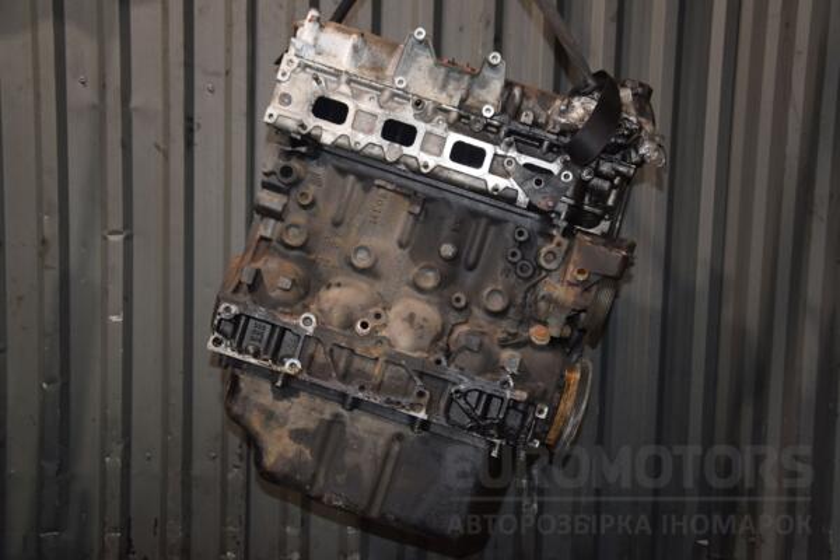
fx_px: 1050
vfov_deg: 29.9
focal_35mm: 45
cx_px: 420
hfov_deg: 43.6
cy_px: 280
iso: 800
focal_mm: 30
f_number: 5
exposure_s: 1/60
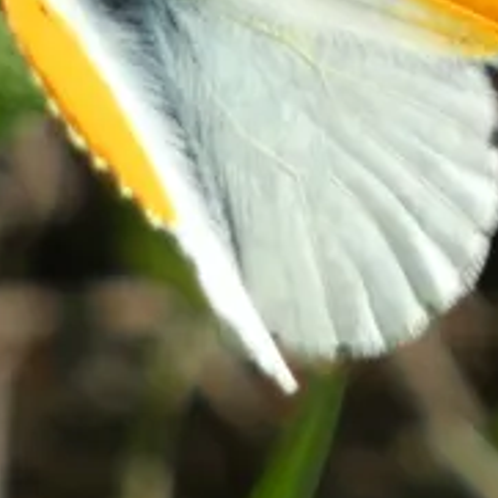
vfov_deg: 0.5
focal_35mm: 3543
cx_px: 198
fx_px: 57667
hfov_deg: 0.5
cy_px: 11
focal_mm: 202.9
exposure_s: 1/200
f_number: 5.7
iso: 80
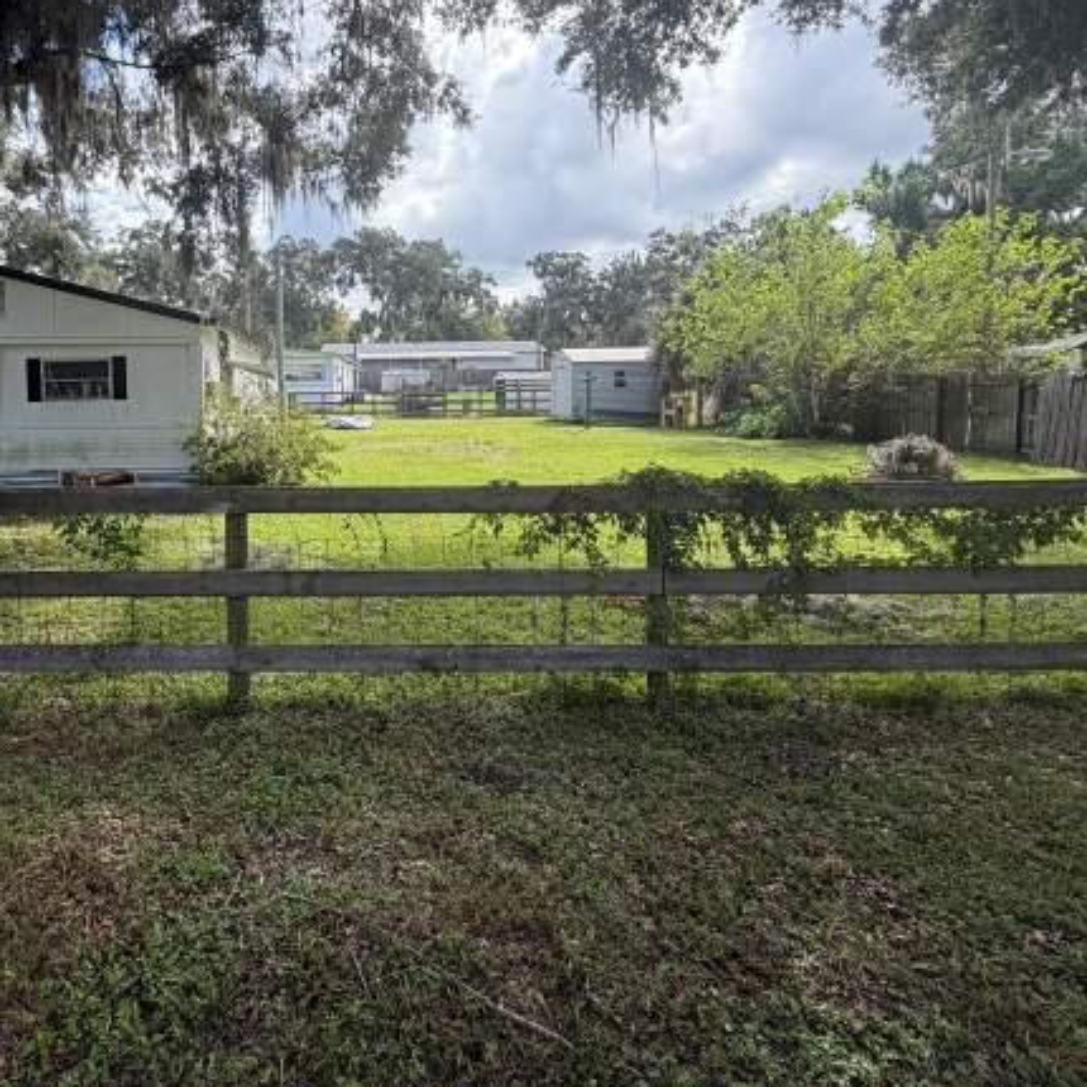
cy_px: 422
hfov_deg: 65.5
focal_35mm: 23
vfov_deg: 66.5
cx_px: 361
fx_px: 817
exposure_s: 1/502
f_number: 2.2
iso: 64
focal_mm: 2.22
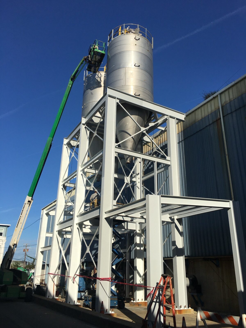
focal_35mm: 29
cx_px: 123
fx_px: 275
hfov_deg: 48.2
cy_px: 164
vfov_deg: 61.7
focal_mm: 4.15
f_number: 2.2
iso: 25
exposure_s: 1/2959
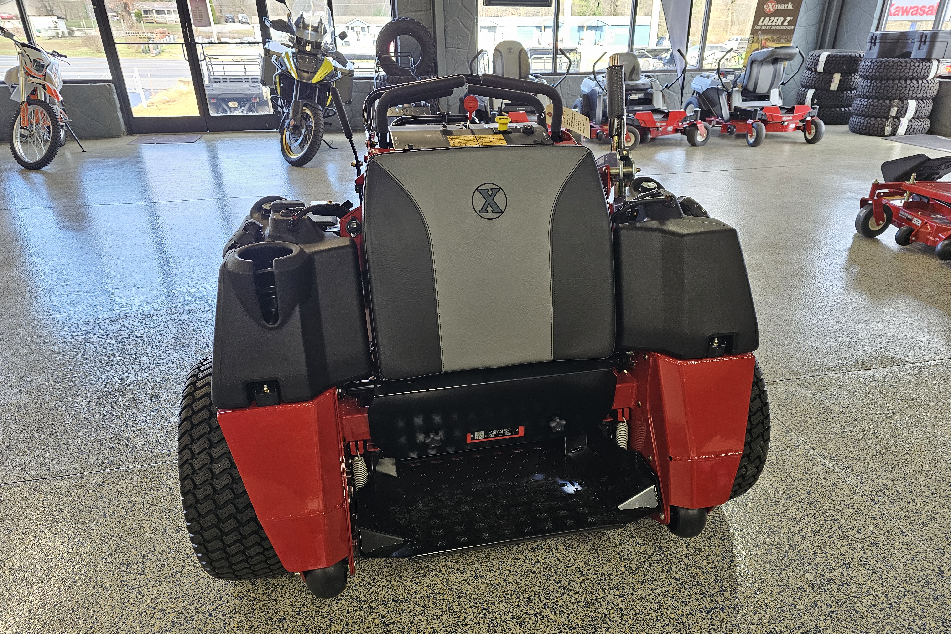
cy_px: 350
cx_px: 475
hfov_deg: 73.7
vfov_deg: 53.0
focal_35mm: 24
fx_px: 634
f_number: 1.7
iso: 400
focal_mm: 6.3
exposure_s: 1/120
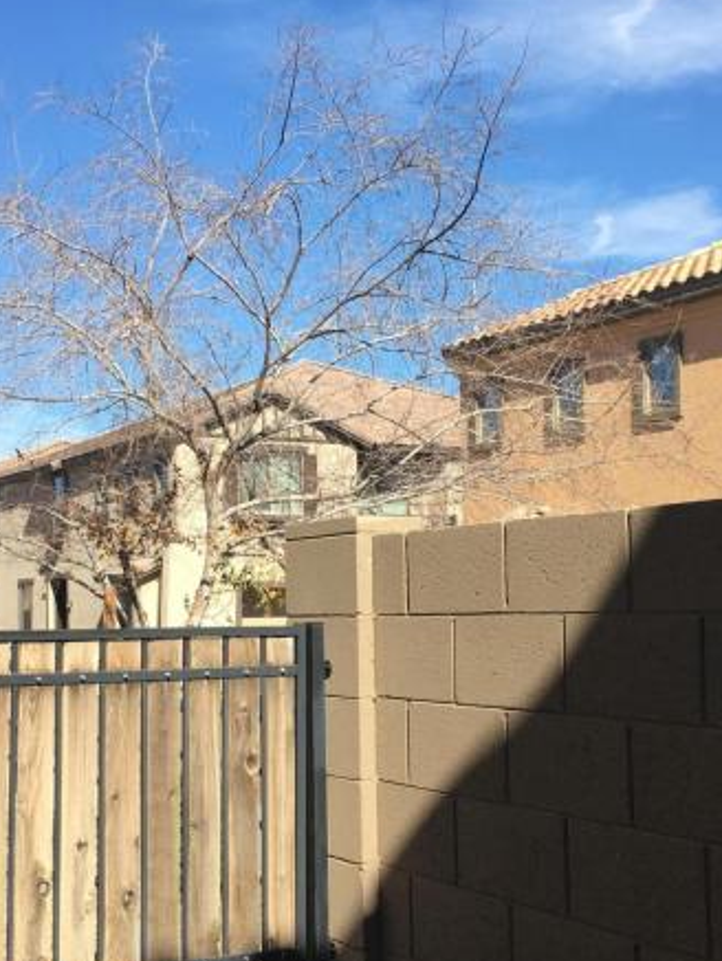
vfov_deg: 37.4
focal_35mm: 51
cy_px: 537
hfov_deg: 28.6
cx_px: 335
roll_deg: +1.3
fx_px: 1418
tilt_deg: +2.4
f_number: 2.2
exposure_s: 1/894
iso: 25
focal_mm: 4.15
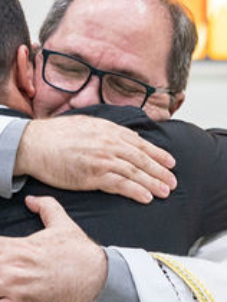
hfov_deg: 4.5
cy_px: 134
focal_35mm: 328
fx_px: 2862
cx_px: 181
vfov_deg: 6.0
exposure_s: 1/125
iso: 1600
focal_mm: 70
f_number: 2.8
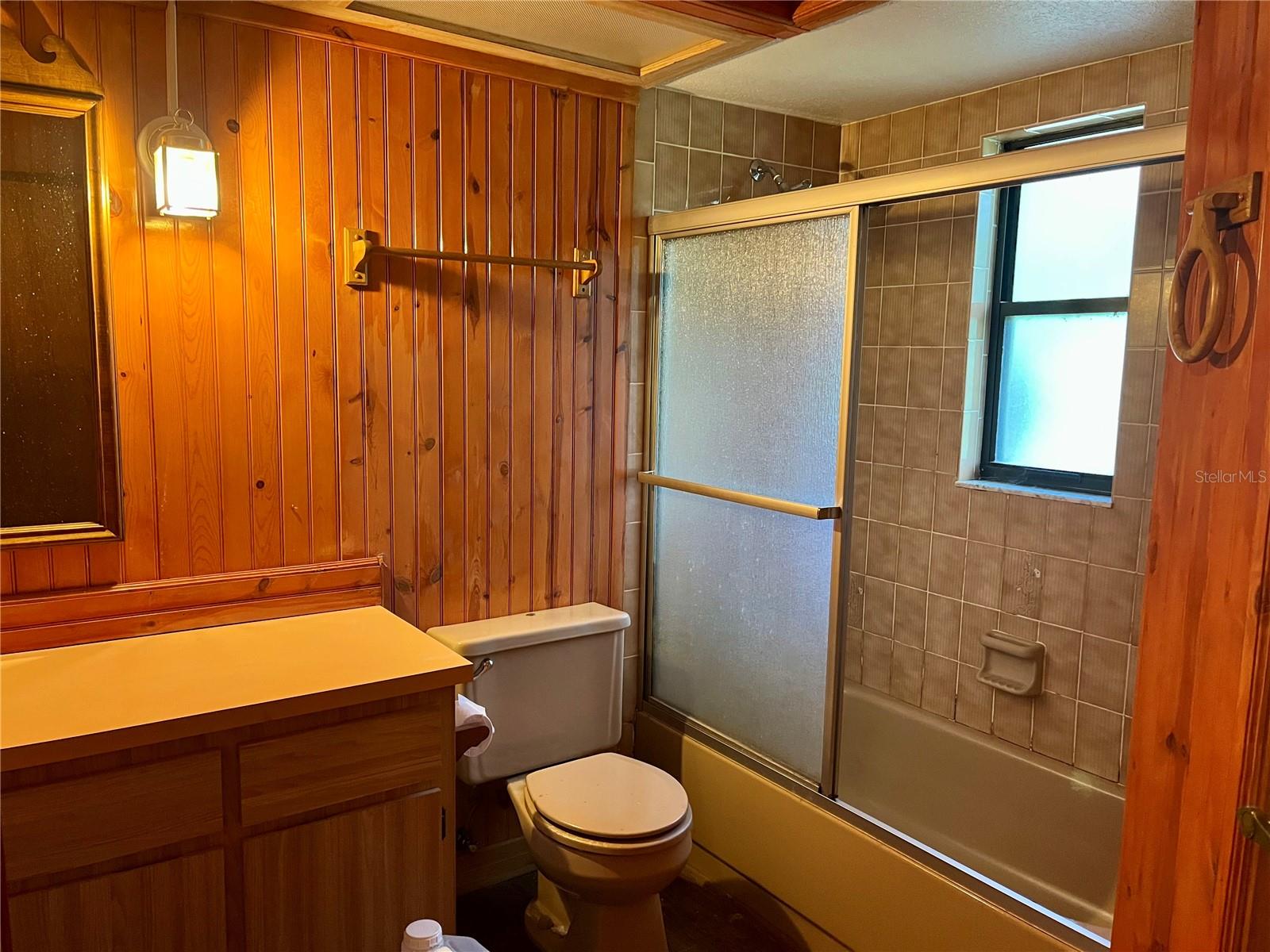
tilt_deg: -7.8
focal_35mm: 26
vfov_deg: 53.1
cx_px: 635
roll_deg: -1.6
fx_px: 954
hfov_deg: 67.3
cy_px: 476
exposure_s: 1/60
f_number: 1.6
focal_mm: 5.1
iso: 500
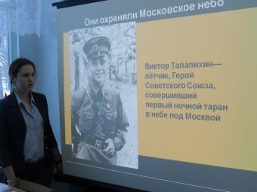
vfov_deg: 29.1
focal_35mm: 50
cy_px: 90
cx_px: 137
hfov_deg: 38.2
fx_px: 371
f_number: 2.8
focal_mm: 6.3
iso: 80
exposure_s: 1/45
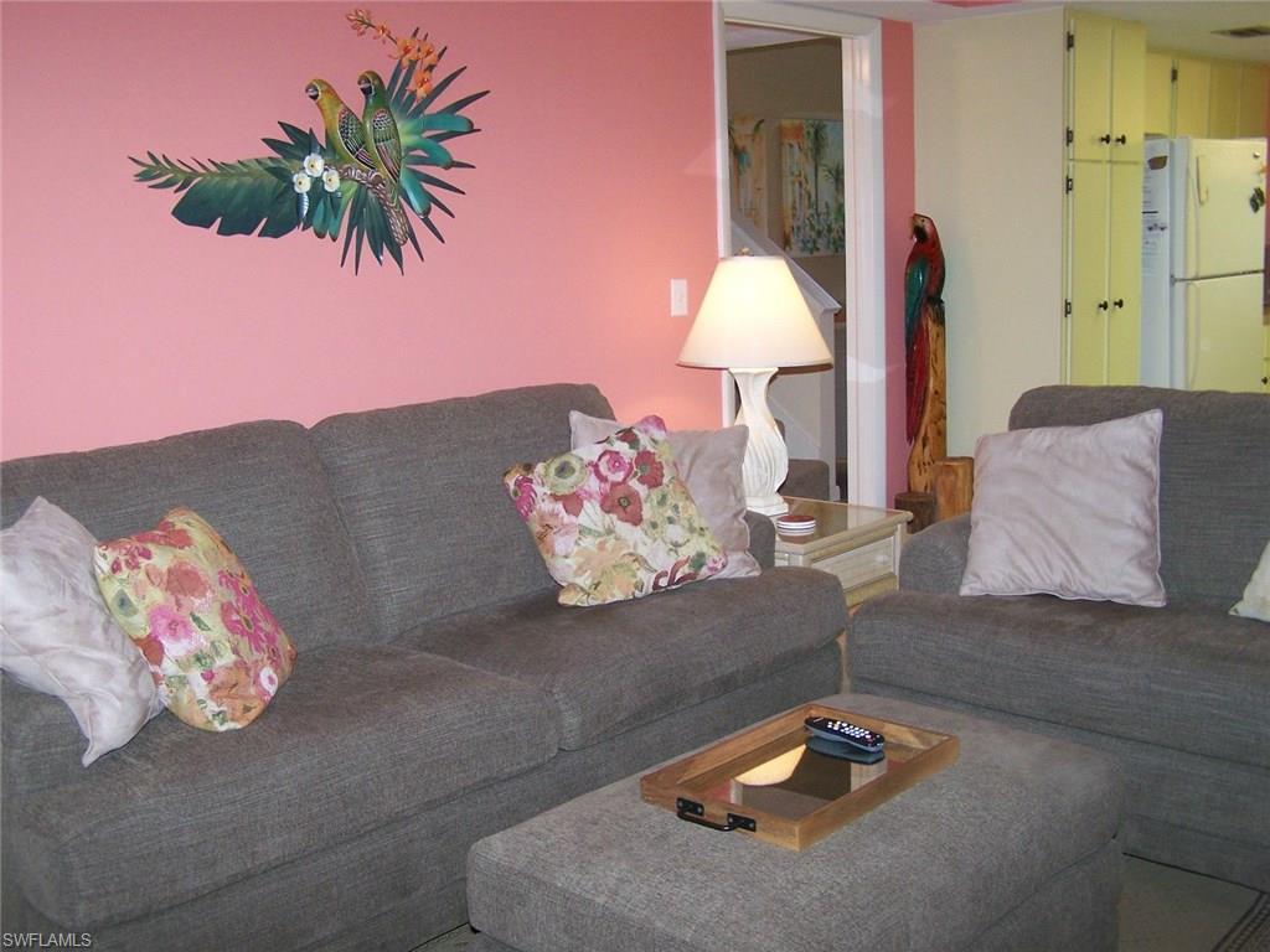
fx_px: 1394
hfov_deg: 49.0
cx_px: 635
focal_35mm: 38
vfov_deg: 37.7
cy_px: 476
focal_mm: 6.3
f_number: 2.8
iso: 160
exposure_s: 1/60
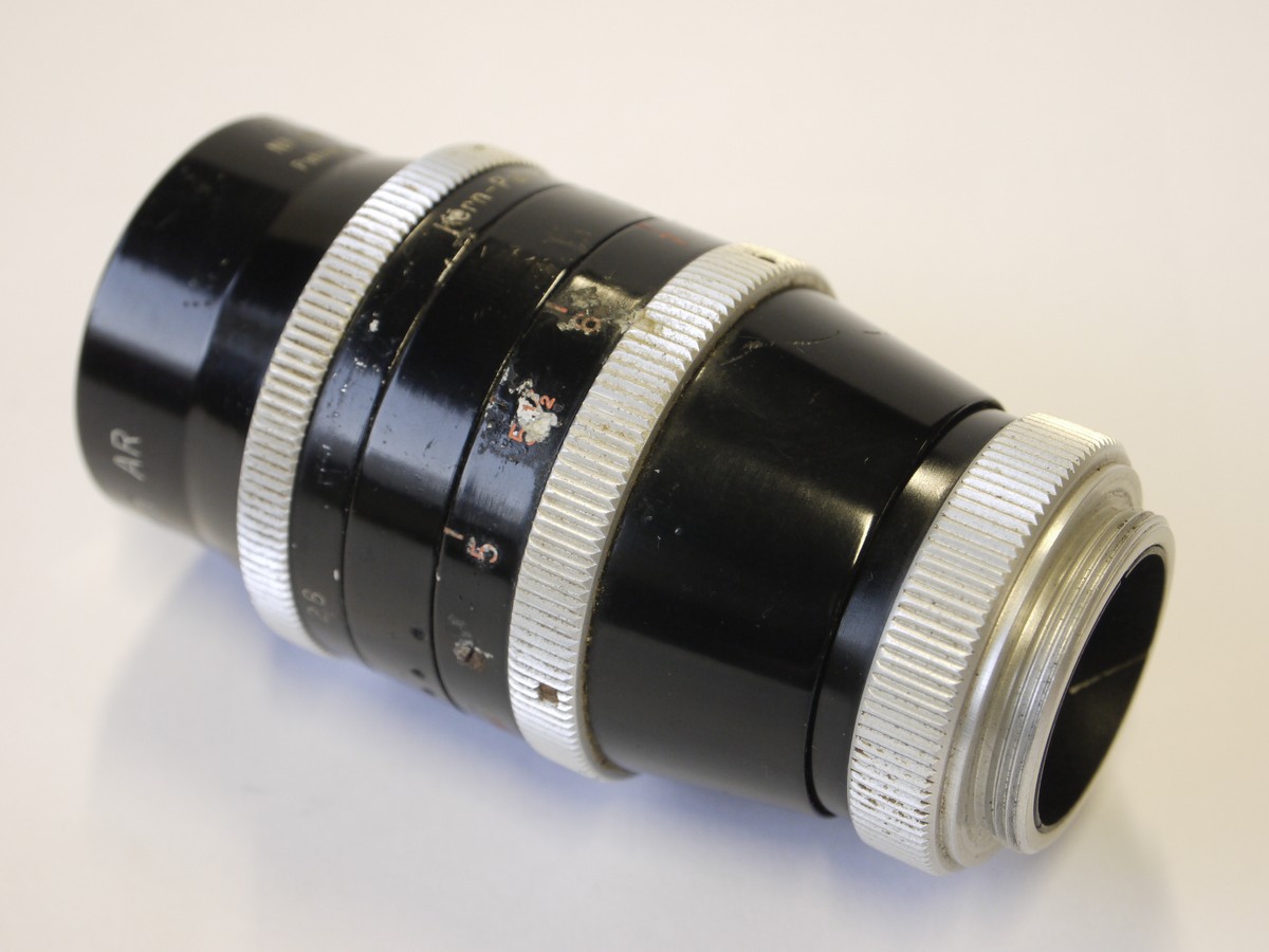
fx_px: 3079
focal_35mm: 84
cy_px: 476
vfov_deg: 17.6
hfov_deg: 23.3
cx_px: 634
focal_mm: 42
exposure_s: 1/20
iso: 400
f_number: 8
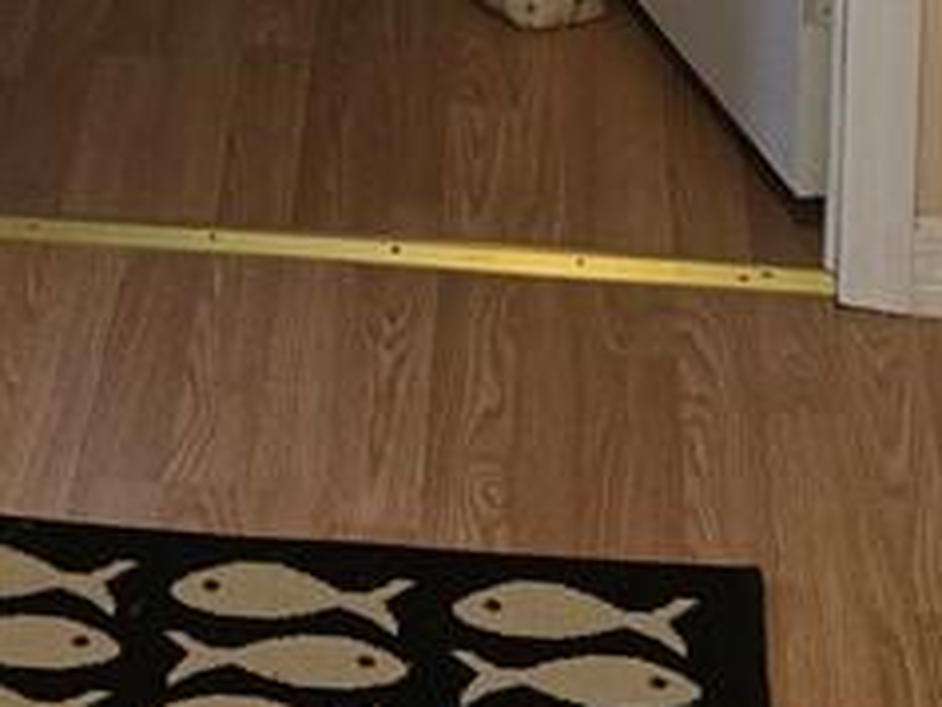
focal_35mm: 155
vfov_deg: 8.8
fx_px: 4220
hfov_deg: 12.6
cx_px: 56
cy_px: -921
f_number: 1.8
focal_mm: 5.4
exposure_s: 1/120
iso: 160
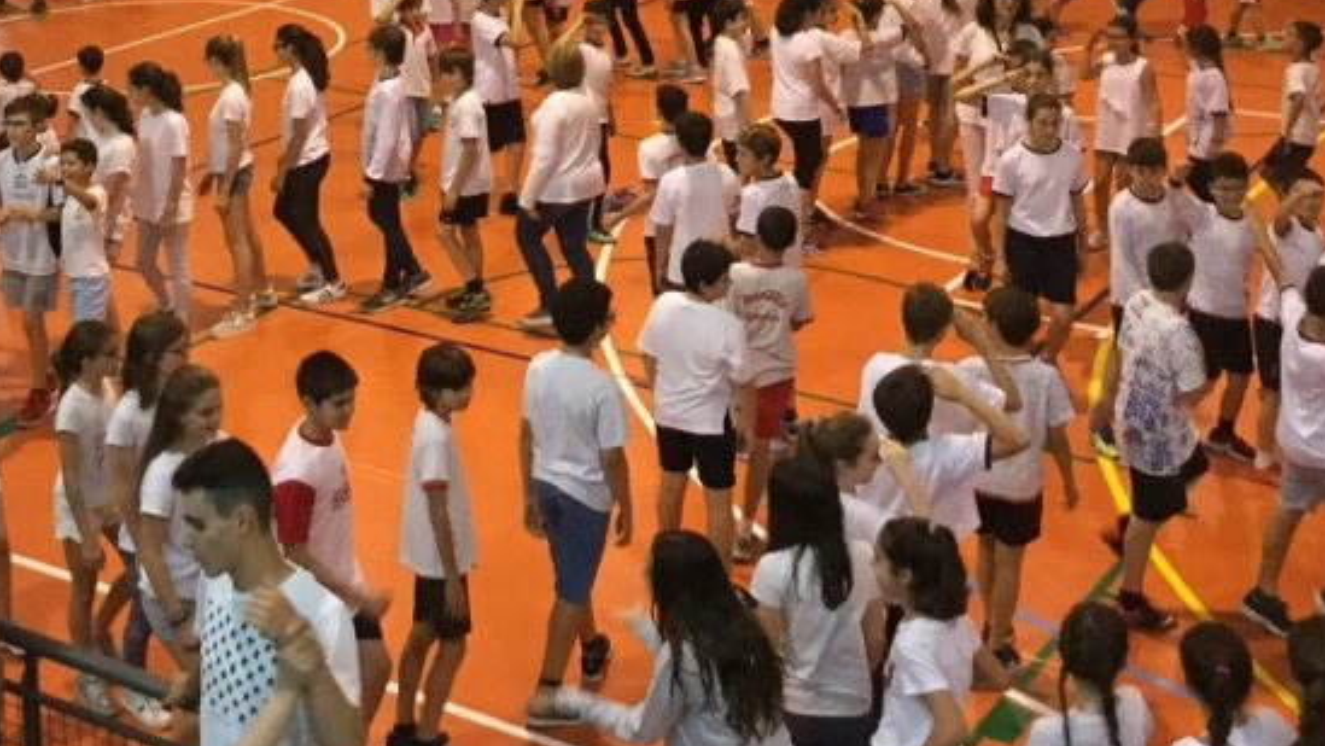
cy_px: -75
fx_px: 2214
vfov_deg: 18.4
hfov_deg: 33.0
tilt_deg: -11.4
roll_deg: -0.4
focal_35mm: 63
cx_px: 413
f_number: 2.4
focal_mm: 3.3
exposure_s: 1/33
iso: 160
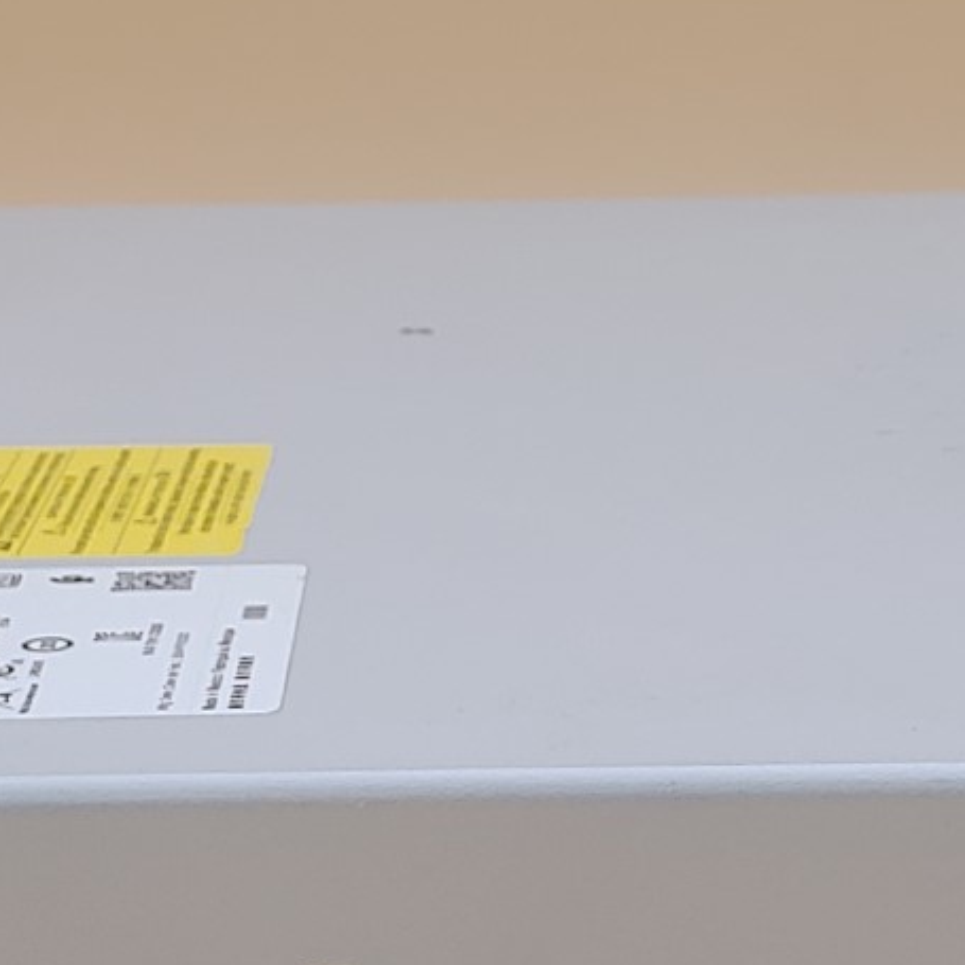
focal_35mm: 123
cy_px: 607
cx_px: 464
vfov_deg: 14.2
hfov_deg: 14.2
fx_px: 3879
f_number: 1.8
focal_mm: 4.36
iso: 50
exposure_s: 1/107
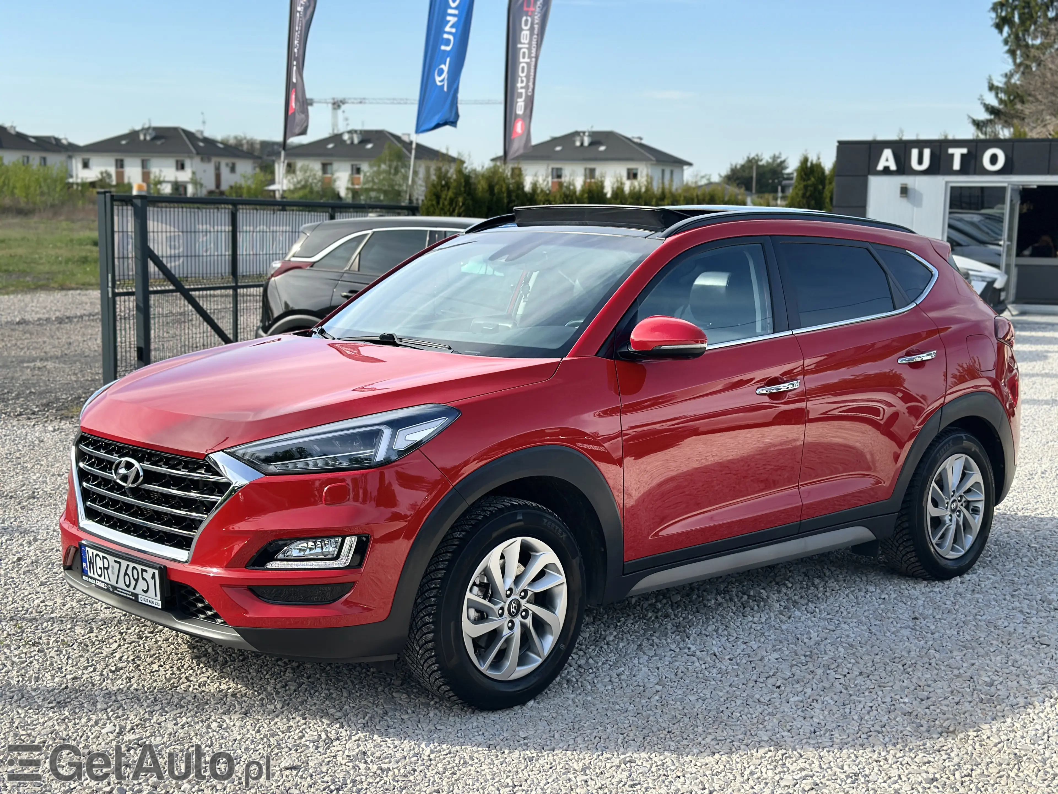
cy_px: 397
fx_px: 1467
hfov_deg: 39.7
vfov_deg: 30.3
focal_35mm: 48
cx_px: 529
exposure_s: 1/2070
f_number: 1.78
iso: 80
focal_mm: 6.86
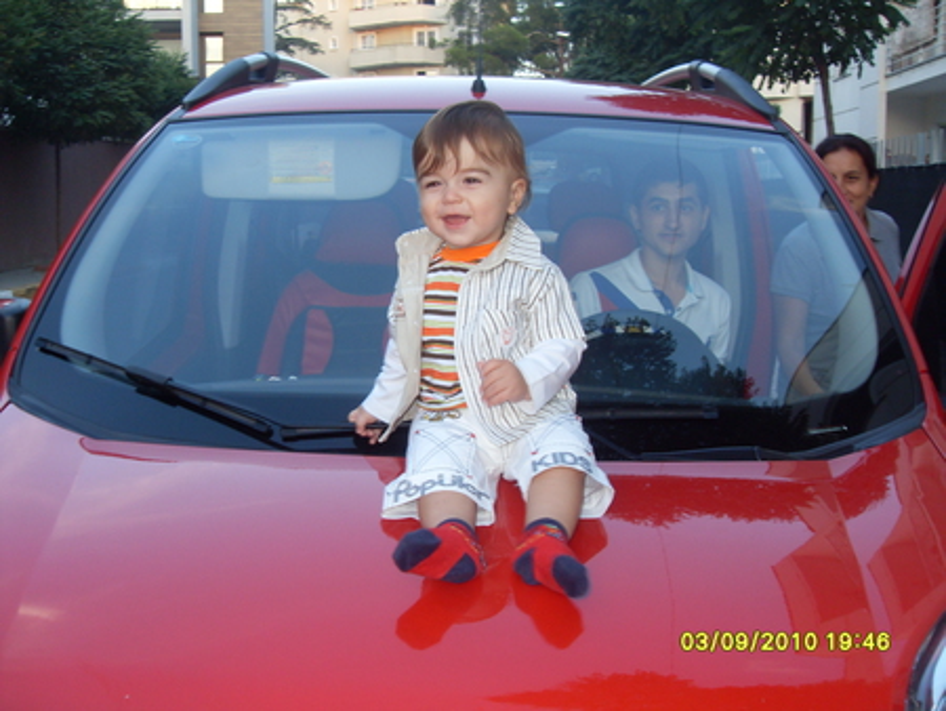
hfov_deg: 50.1
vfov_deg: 38.7
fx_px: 1012
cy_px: 356
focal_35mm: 37
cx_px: 473
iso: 100
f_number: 2.8
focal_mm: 6.3
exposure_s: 1/45
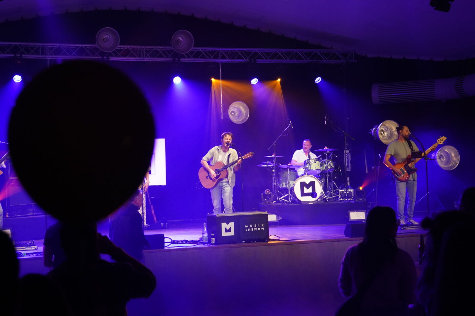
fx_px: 805
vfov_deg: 22.3
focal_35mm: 61
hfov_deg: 32.9
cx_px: 238
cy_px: 158
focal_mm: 61
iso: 8000
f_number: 5
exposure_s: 1/160
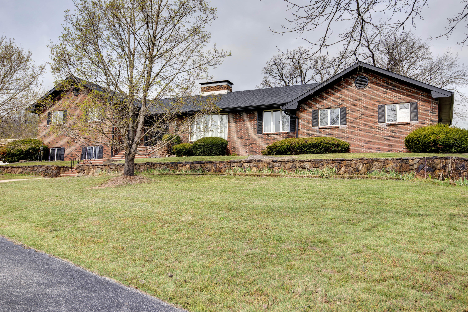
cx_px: 234
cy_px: 156
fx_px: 416
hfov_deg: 58.7
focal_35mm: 32
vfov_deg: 41.1
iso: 100
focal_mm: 32
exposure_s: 1/640
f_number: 6.3
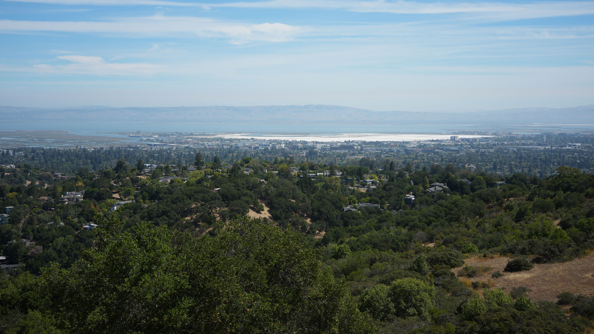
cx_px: 295
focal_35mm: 53
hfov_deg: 39.2
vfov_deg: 22.6
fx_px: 835
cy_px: 150
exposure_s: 1/1600
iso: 200
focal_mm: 50
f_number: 4.5
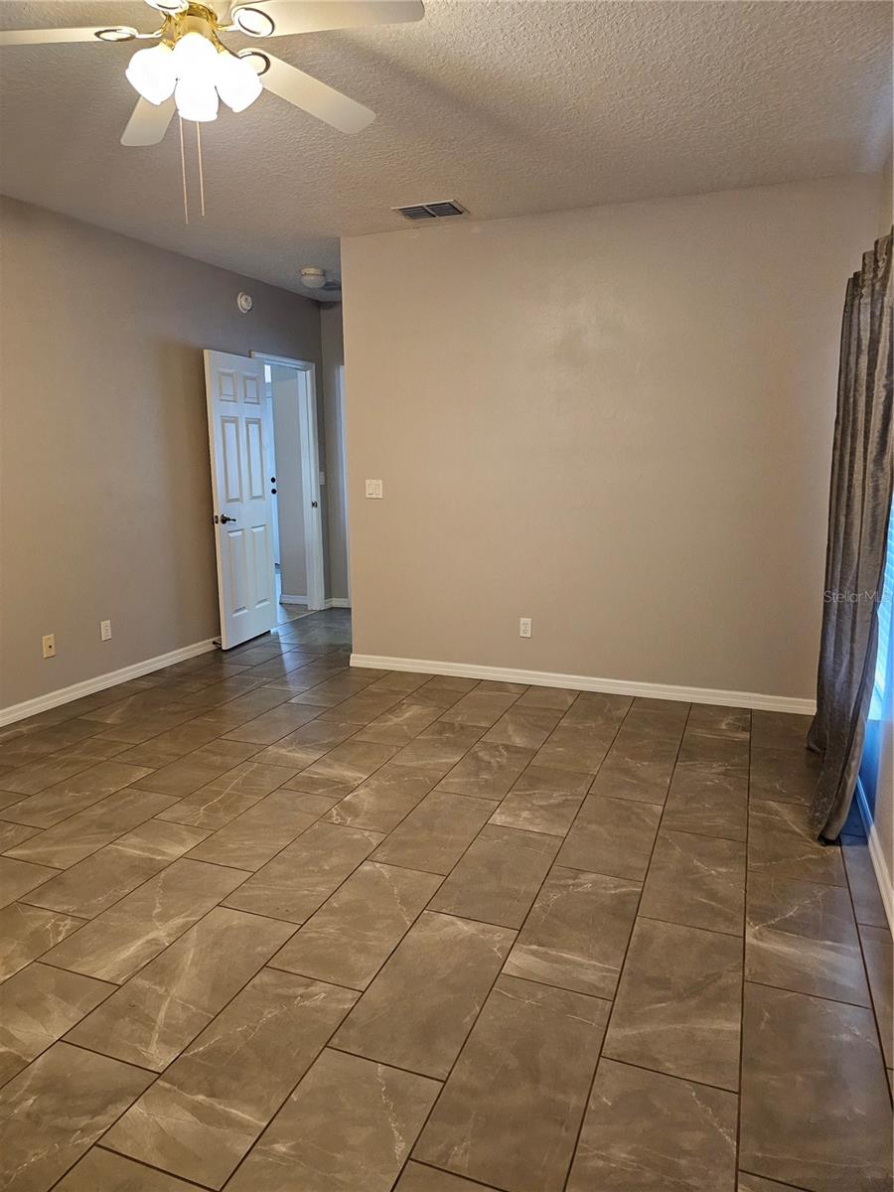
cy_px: 596
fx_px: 792
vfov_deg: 73.9
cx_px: 447
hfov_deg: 58.9
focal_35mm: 23
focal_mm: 6.3
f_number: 1.7
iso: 1000
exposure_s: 1/120
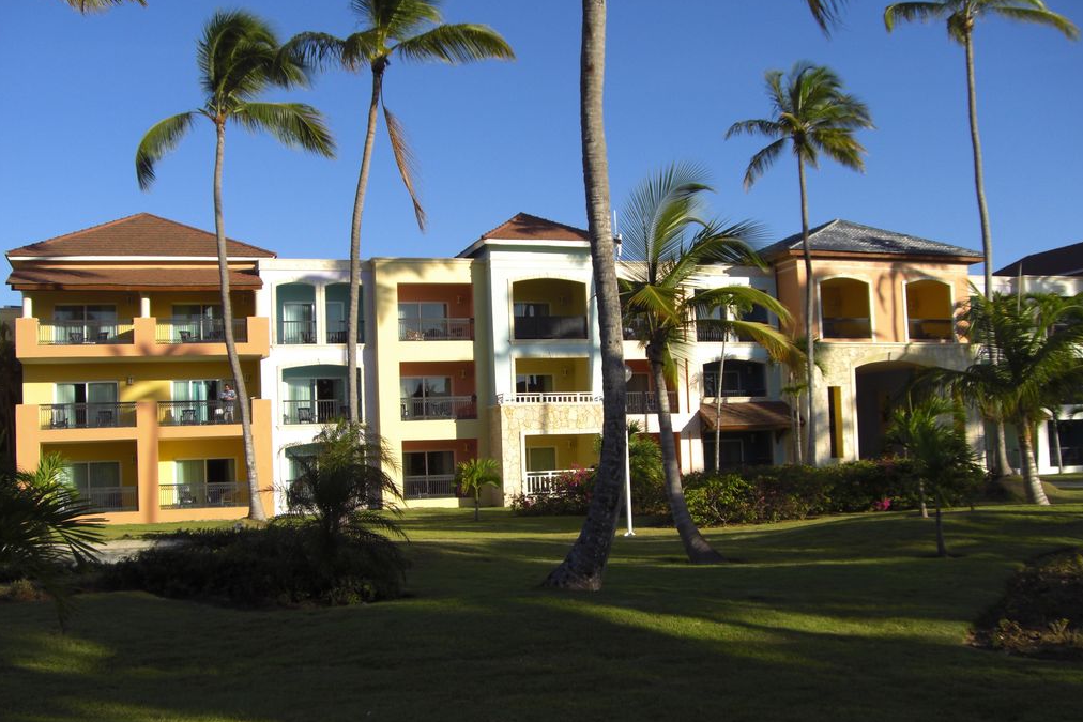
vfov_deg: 33.4
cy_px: 383
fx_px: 1203
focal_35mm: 40
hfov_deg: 48.5
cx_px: 543
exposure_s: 1/1000
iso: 64
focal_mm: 6.2
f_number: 2.7
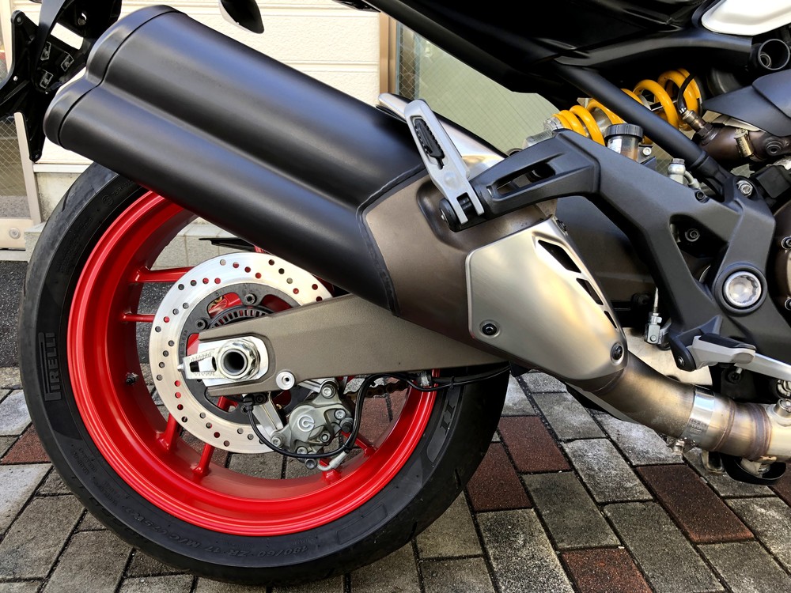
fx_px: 640
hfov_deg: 63.4
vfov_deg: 49.7
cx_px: 396
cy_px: 296
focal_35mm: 28
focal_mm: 3.99
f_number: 1.8
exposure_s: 1/120
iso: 64
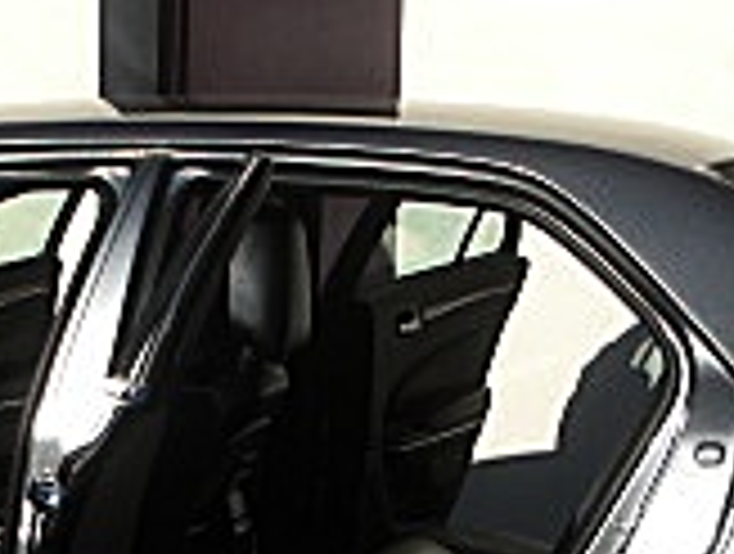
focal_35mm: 141
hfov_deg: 13.9
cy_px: 572
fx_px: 2996
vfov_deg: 10.5
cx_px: 185
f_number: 7.9
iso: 50
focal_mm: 6.3
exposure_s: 1/125
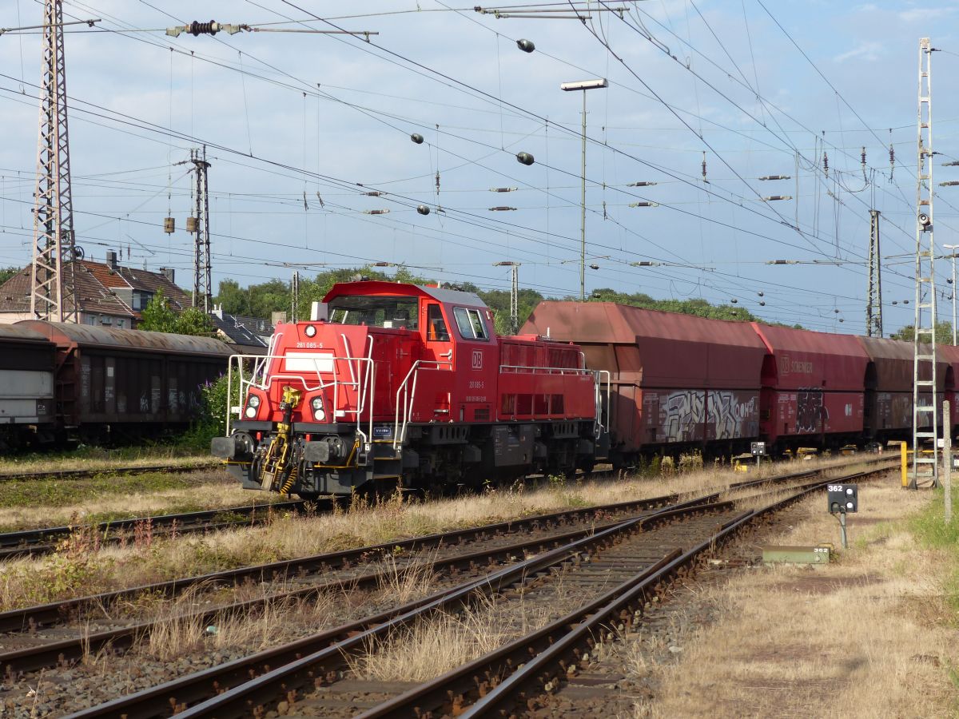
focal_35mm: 72
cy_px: 360
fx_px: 1995
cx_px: 480
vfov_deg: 20.4
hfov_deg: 27.0
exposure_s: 1/800
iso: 100
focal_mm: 13
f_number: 4
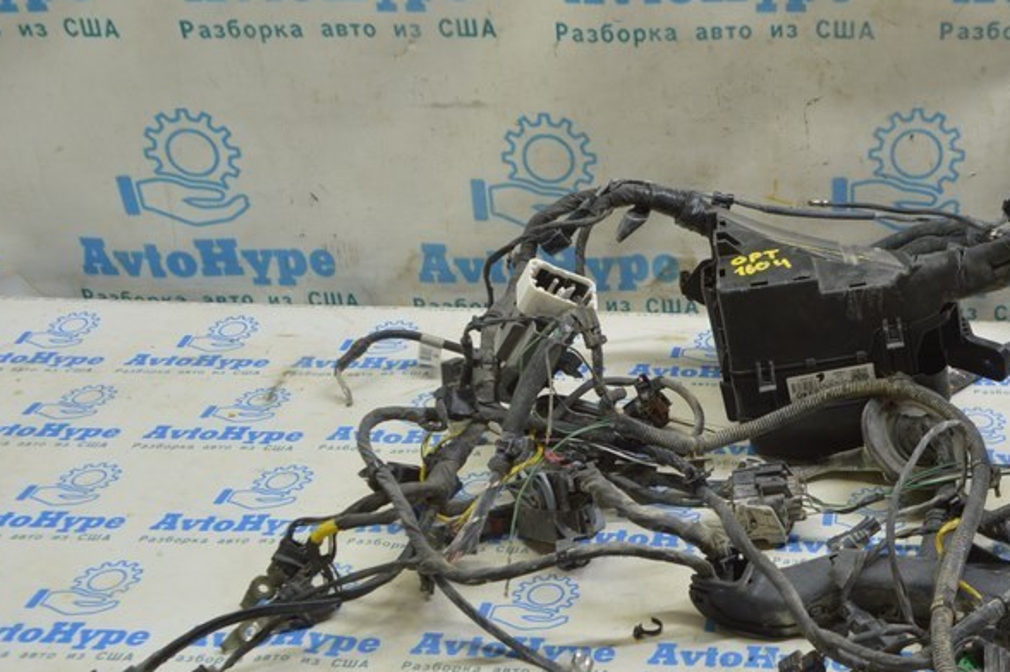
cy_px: 338
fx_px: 1317
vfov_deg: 28.6
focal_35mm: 47
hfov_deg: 40.0
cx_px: 830
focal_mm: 18
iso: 400
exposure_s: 1/20
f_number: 5.6
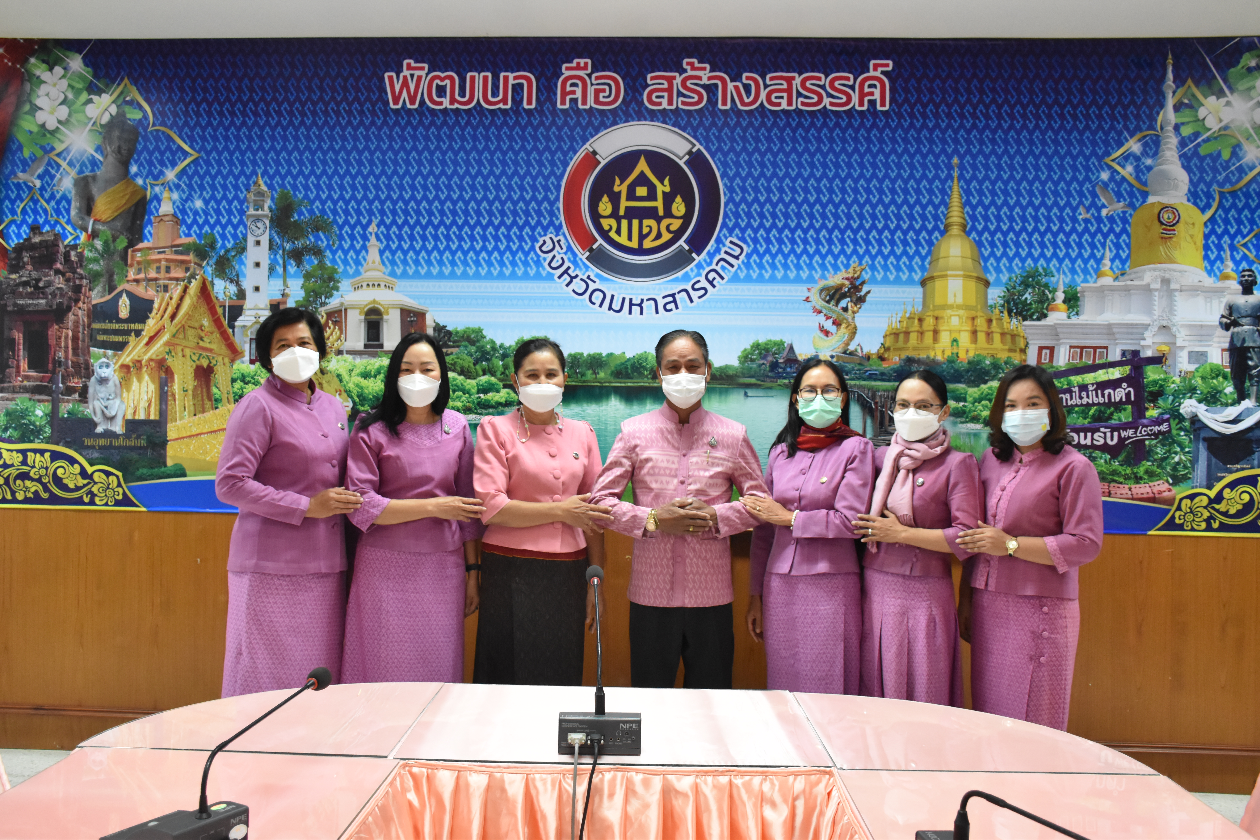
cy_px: 420
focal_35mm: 33
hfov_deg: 57.2
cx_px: 630
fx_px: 1155
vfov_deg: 40.0
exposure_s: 1/125
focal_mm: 22
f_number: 5.6
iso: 3200
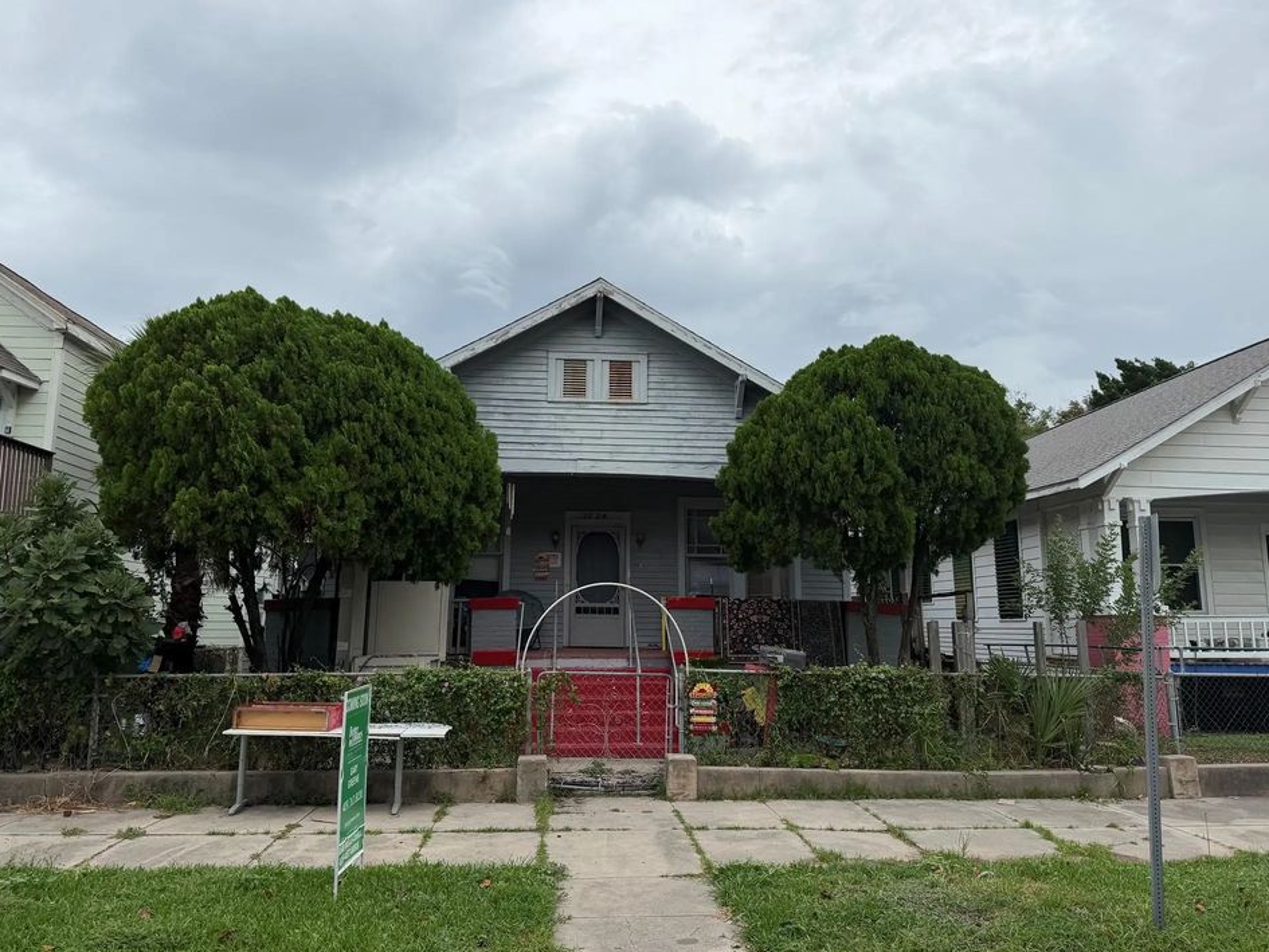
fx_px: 953
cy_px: 451
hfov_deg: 67.3
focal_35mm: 26
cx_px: 627
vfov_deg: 53.0
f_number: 1.78
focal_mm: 6.76
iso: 80
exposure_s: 1/2801
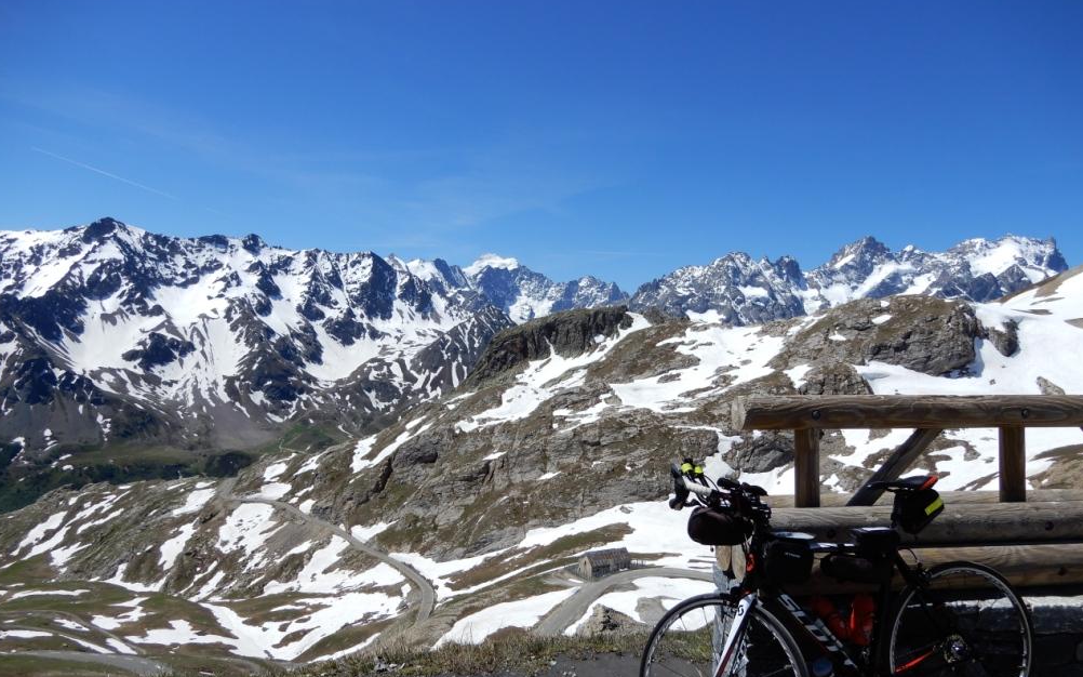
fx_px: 767
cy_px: 403
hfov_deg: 70.4
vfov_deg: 47.3
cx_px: 544
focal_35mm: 26
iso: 80
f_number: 3.4
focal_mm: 4.3
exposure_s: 1/1600
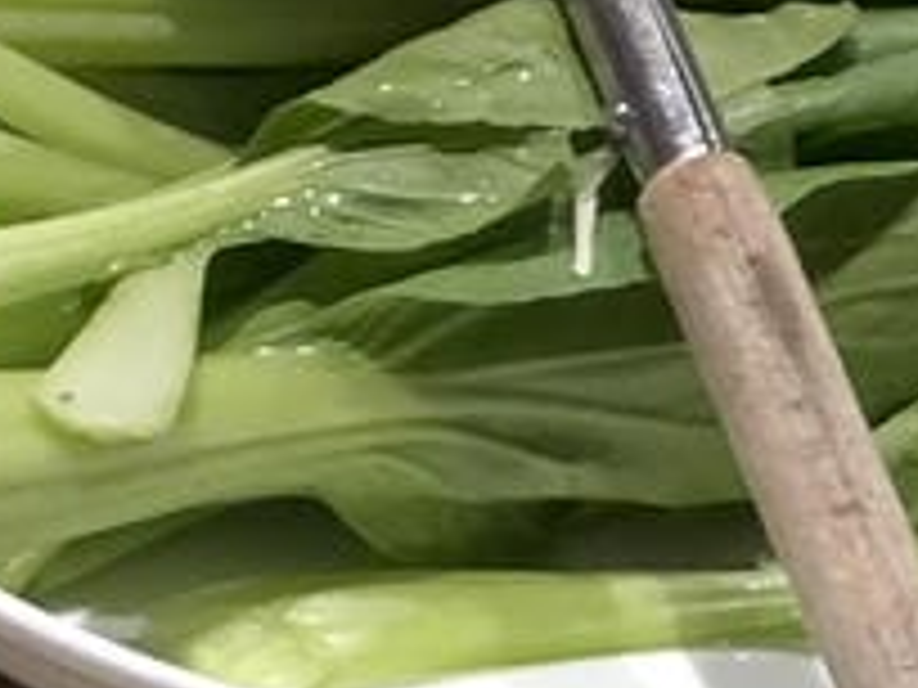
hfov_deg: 5.8
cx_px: -963
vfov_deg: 4.4
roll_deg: -4.3
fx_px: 8911
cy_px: -9
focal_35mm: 336
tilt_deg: -32.1
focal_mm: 6.6
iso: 125
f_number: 2.8
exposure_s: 1/30
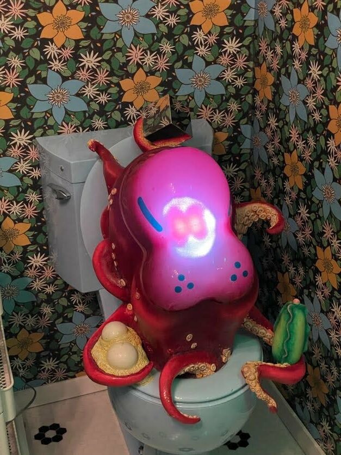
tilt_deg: -26.0
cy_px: 228
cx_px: 170
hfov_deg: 28.0
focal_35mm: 52
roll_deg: +2.4
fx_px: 683
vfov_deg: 36.8
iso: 1250
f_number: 2
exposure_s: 1/30
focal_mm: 6
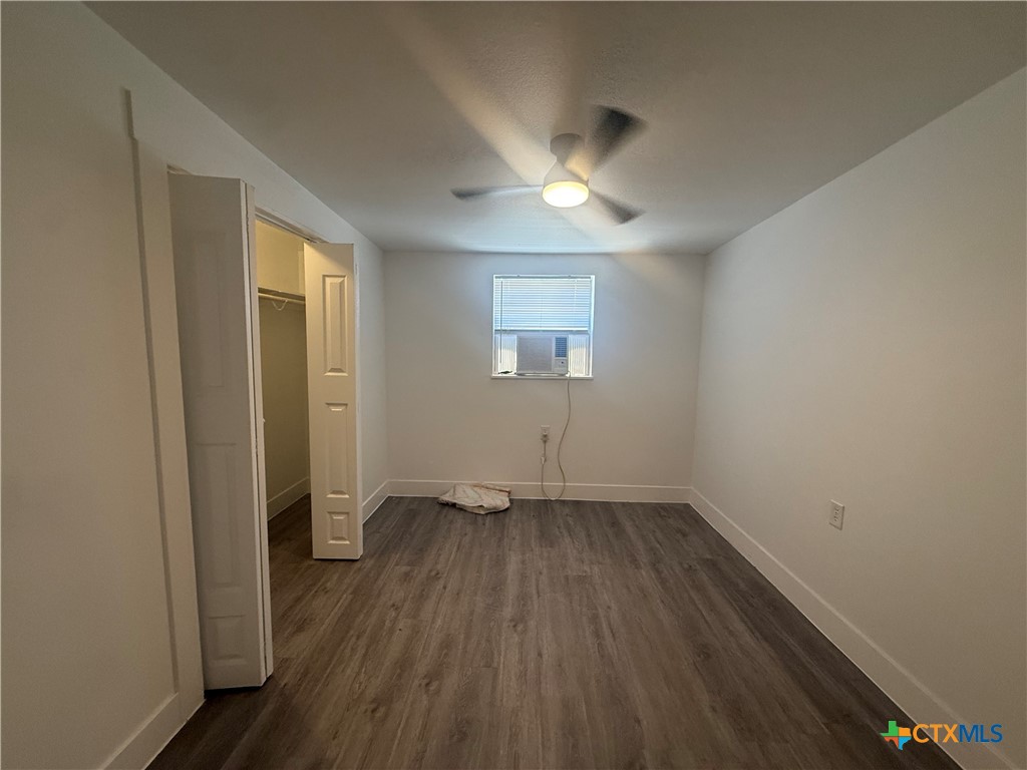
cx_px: 514
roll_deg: -1.3
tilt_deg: -5.4
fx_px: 415
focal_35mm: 14
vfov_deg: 85.7
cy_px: 385
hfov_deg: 102.1
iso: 250
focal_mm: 2.22
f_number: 2.2
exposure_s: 1/120
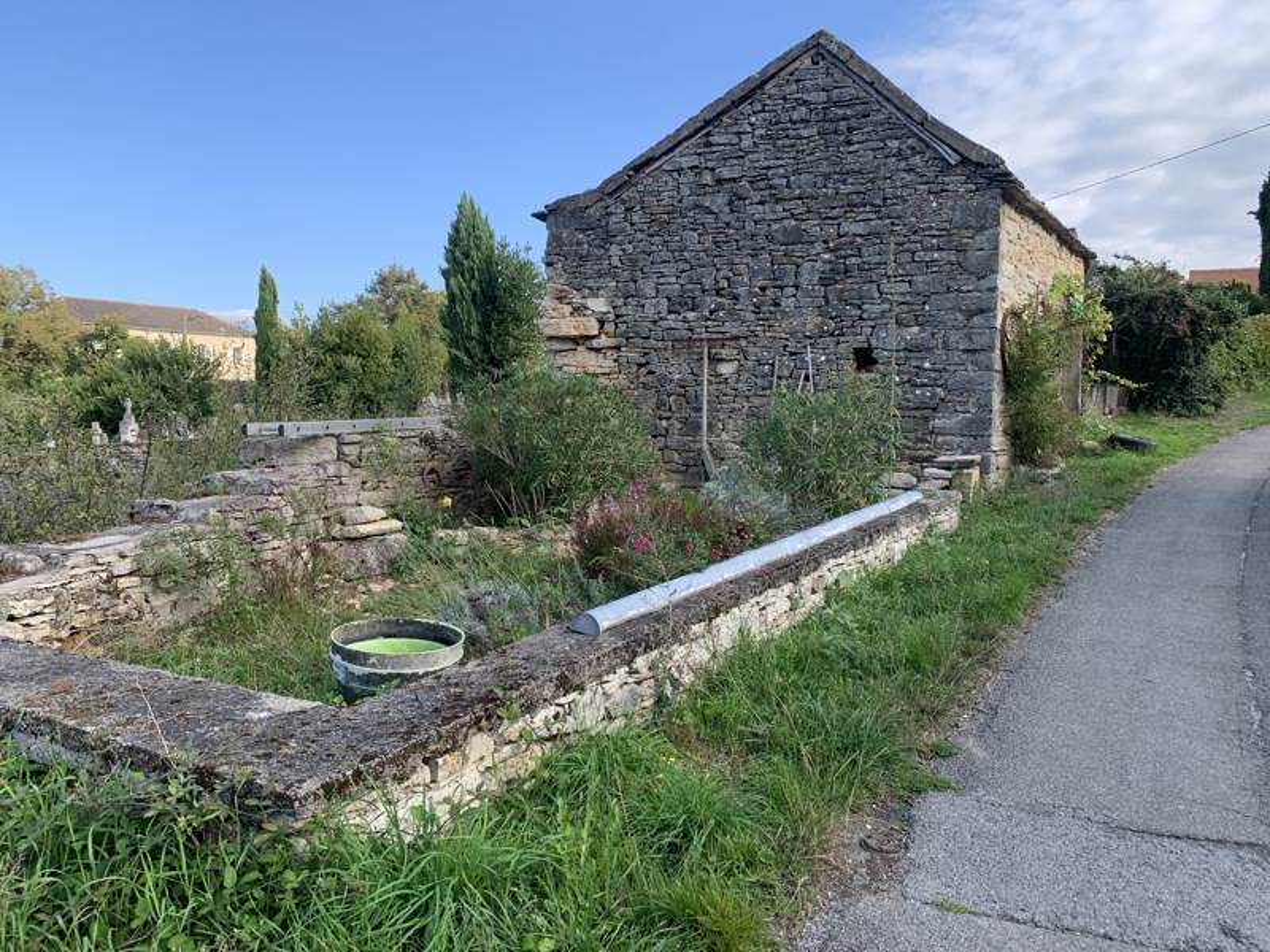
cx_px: 635
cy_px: 476
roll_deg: -0.7
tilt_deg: -3.5
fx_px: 954
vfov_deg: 53.1
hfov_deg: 67.3
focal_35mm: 26
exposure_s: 1/722
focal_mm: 4.25
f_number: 1.8
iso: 25
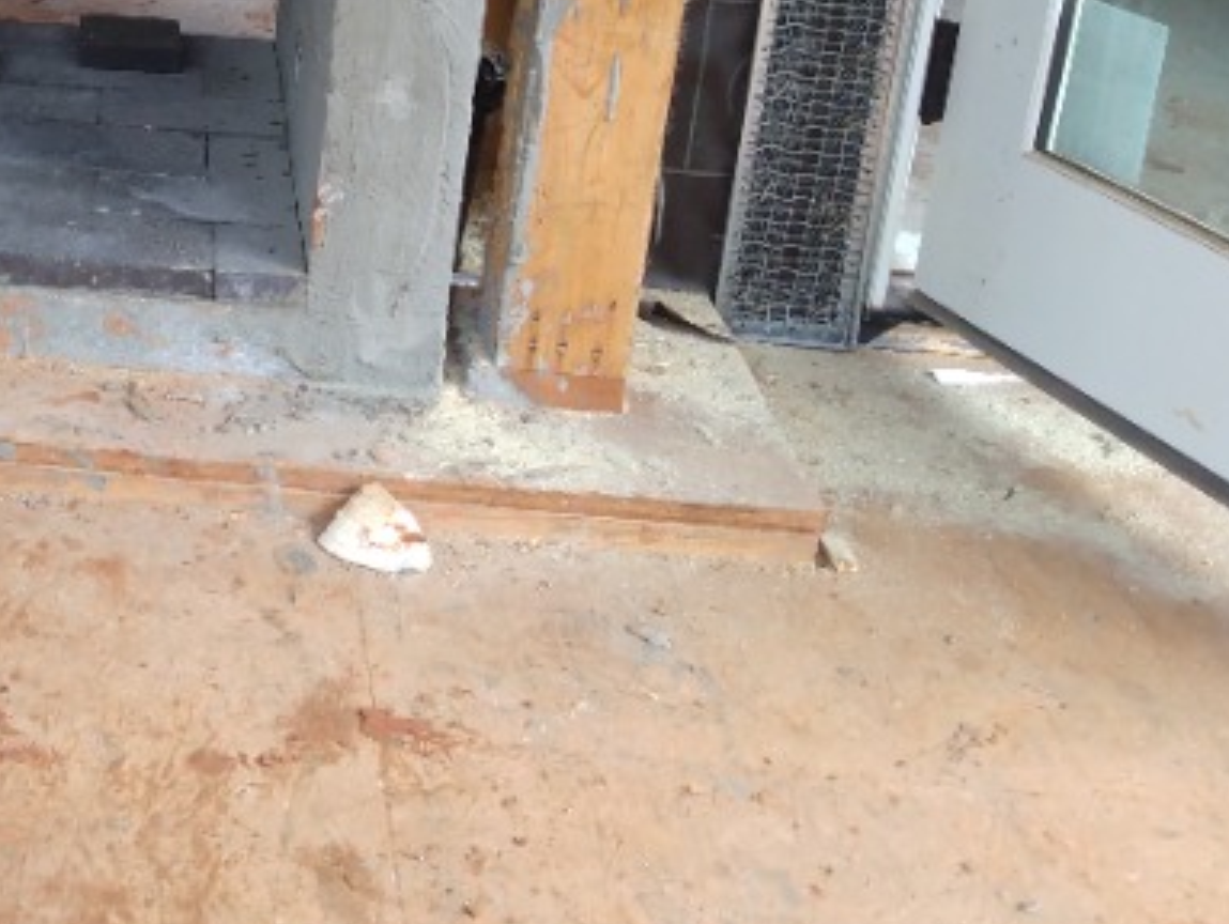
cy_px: 26
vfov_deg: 28.6
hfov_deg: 35.8
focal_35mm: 48
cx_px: 3
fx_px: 1706
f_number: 2
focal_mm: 3.54
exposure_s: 1/40
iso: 167
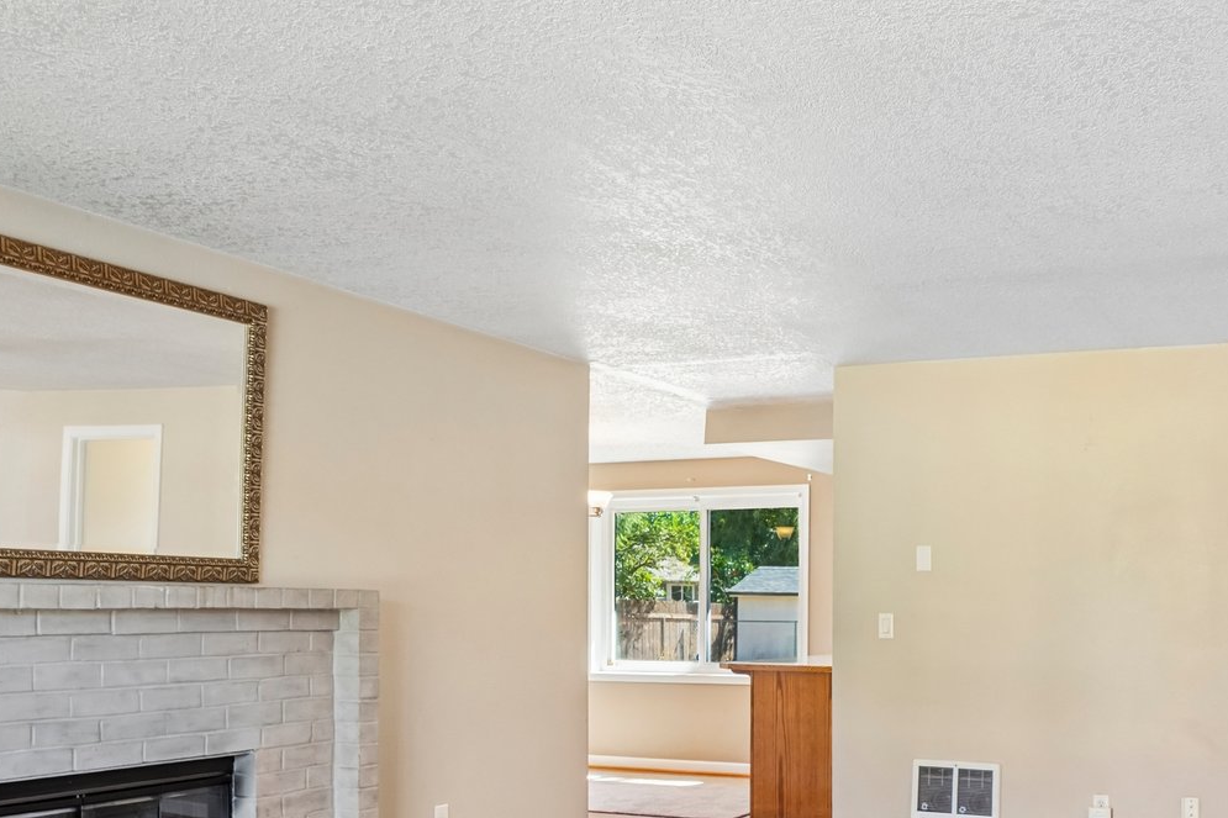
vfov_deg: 36.9
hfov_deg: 51.0
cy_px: 614
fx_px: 1194
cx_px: 990
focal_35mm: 35
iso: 400
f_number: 8
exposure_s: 1/25
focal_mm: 17
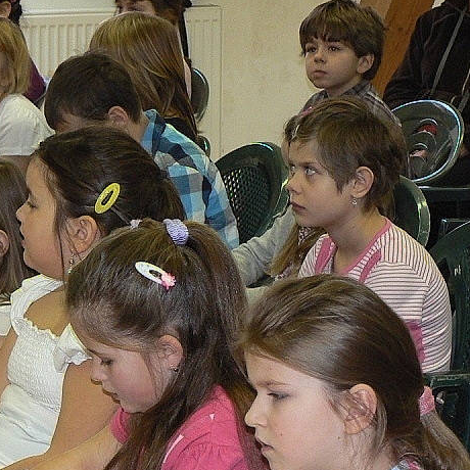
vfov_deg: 8.7
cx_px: 128
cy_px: 293
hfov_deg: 8.7
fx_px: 3072
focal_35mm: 200
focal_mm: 21.6
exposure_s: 1/30
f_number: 3.2
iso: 200
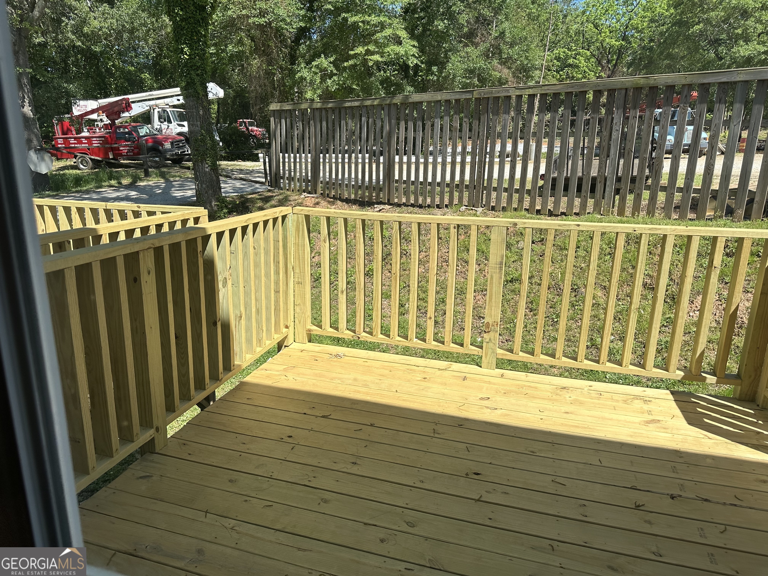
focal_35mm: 24
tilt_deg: -14.9
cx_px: 384
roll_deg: -1.5
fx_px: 532
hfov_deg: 71.6
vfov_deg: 56.8
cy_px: 288
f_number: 1.78
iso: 80
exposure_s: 1/2525
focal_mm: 6.86
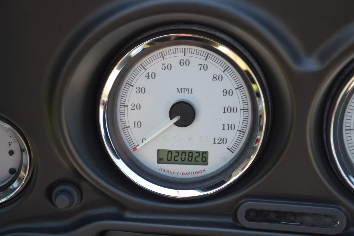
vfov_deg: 16.6
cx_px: 177
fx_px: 811
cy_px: 118
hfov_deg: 24.6
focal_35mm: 82
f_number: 5.6
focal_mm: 55
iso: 100
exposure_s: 1/60
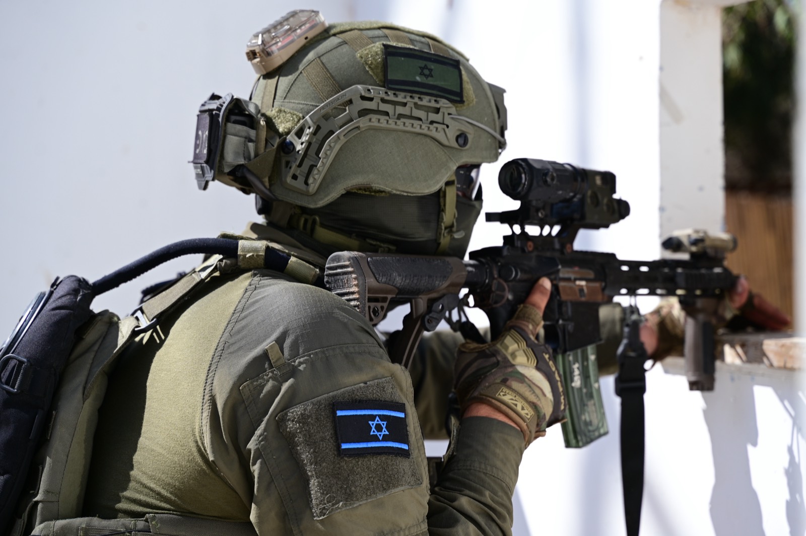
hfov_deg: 27.0
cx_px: 403
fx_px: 1678
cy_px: 268
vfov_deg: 18.2
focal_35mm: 75
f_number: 4
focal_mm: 75
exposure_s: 1/800
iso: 160
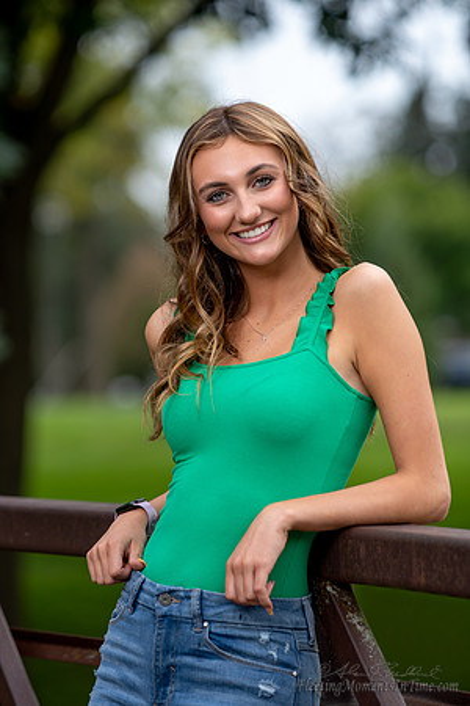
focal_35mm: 150
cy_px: 353
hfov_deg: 9.1
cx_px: 235
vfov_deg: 13.7
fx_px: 2937
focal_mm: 150
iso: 160
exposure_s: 1/250
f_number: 3.2
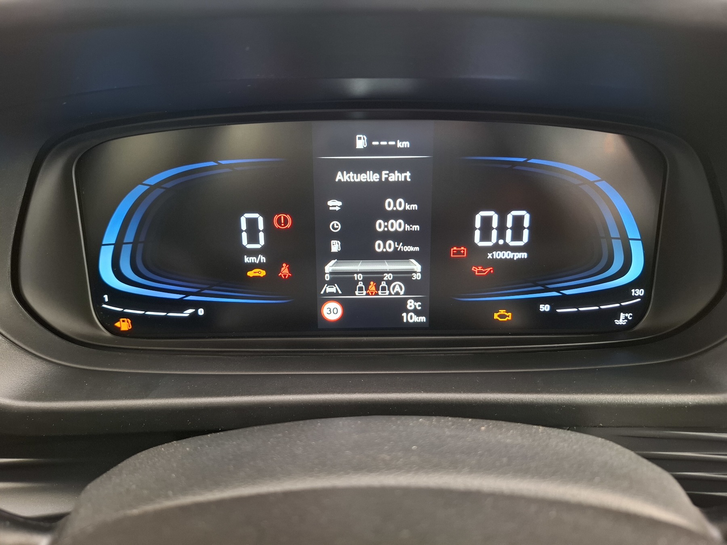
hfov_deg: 73.9
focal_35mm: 23
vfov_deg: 58.9
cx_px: 364
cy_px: 272
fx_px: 483
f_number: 1.8
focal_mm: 5.54
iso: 250
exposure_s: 1/33
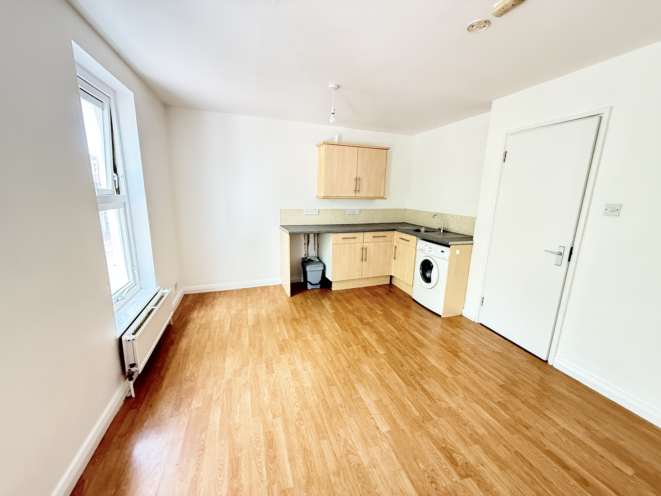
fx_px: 267
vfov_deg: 85.7
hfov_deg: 102.1
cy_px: 248
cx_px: 330
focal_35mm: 14
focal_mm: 2.22
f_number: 2.2
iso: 500
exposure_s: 1/60
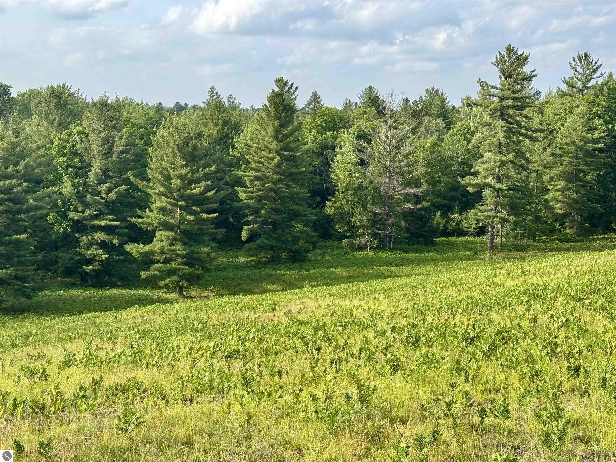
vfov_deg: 30.3
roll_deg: +1.7
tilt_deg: -9.5
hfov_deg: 39.7
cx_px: 308
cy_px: 231
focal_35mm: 48
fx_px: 854
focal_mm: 6.76
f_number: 1.78
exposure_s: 1/1923
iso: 64
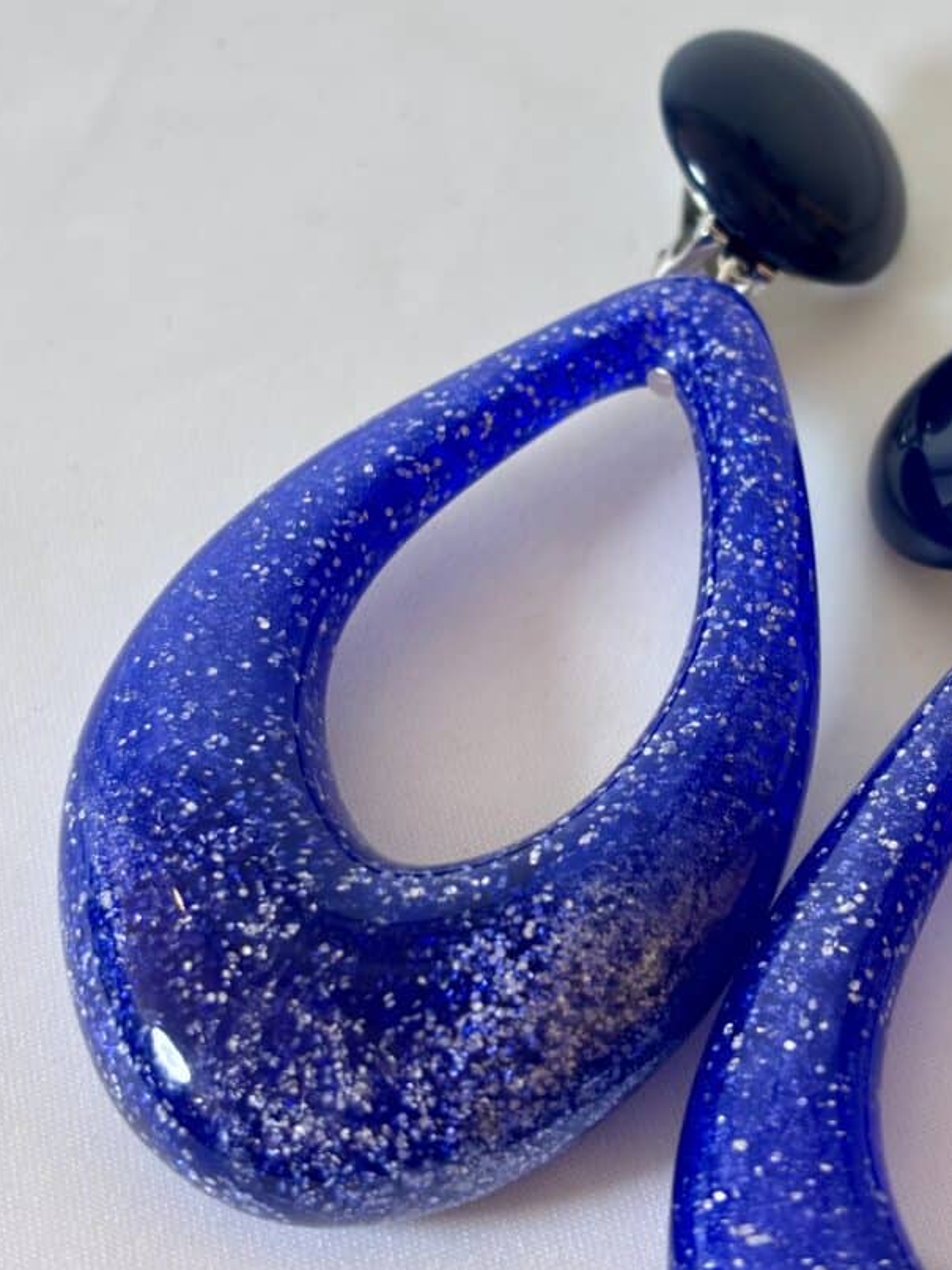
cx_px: 595
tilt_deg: -54.1
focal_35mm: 66
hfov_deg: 22.2
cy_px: 529
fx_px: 2421
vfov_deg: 29.3
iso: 50
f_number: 1.6
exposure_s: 1/100
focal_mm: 5.96
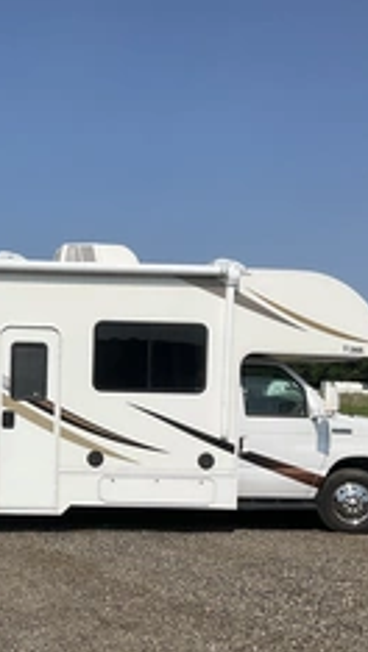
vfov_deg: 38.2
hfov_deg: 21.3
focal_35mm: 54
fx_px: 935
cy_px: 407
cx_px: -17
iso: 25
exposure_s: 1/4065
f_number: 1.8
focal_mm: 3
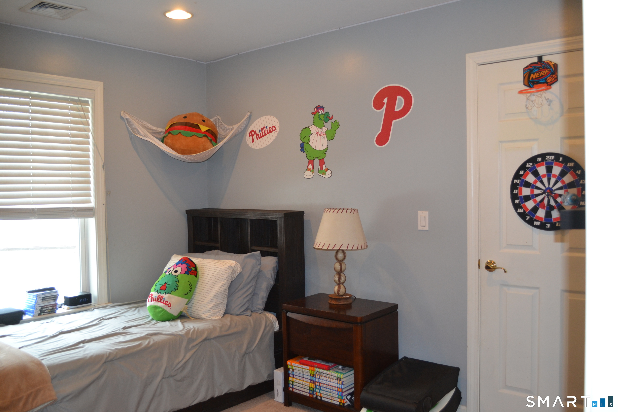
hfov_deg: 61.9
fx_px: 515
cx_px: 309
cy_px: 206
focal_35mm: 30
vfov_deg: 43.6
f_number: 3.8
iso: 500
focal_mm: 20
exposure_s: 1/60
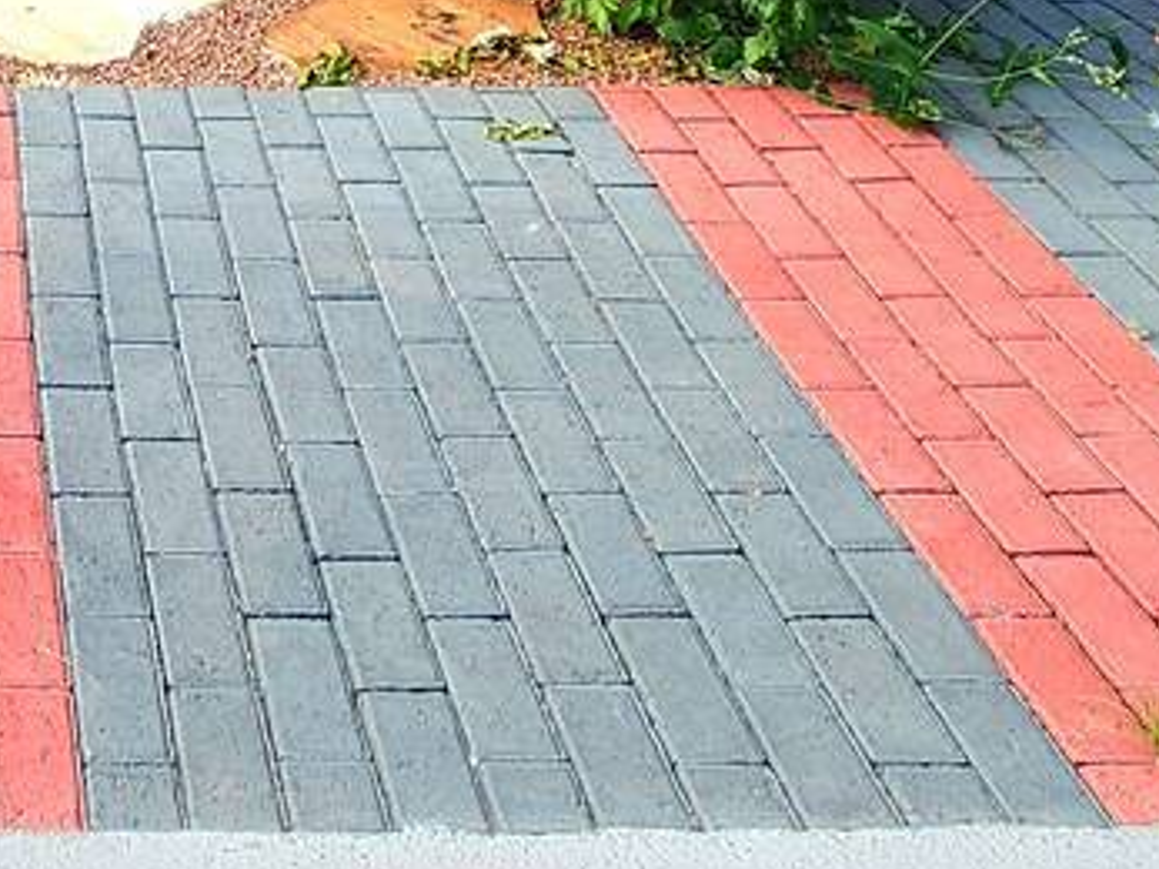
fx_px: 1807
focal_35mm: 54
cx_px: -130
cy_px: -836
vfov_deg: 18.5
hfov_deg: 31.4
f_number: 2.2
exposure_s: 1/385
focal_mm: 2.2
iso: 50
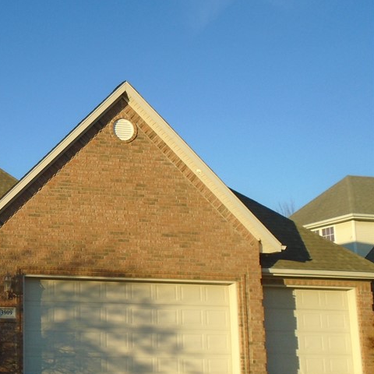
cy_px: 222
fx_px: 599
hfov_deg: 31.3
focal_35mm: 49
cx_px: -24
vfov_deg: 34.6
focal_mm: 4.6
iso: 100
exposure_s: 1/640
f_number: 3.2
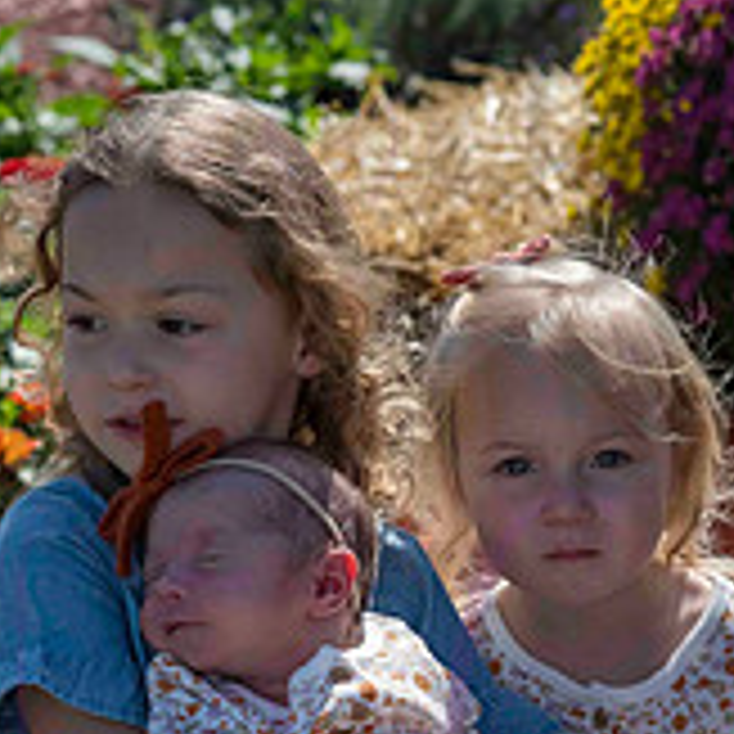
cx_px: 351
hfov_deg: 8.7
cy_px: 558
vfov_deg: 8.7
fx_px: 4798
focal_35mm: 200
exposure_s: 1/1250
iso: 400
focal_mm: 85
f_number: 7.1
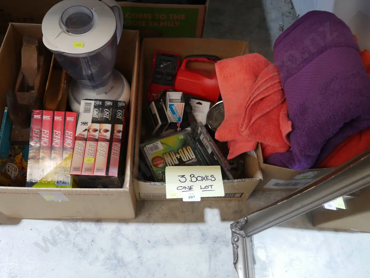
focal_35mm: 32
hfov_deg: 56.8
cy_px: 139
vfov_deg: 44.2
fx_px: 342
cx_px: 185
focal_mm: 16
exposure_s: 1/60
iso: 1250
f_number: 3.6
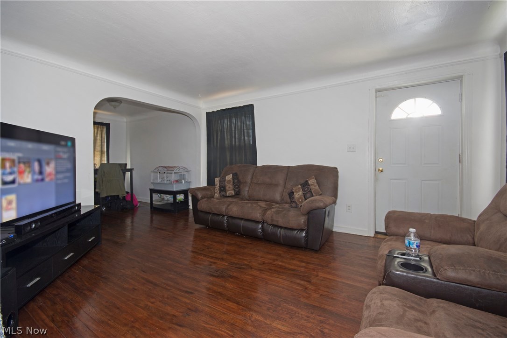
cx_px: 254
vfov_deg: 77.3
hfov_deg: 100.4
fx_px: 211
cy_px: 169
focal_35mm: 15
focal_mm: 10
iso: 320
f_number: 8
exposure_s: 1/2
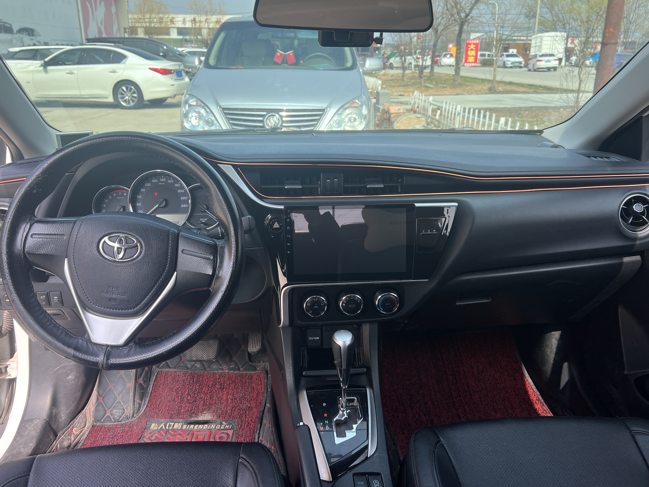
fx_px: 506
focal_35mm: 27
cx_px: 314
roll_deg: -0.1
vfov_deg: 51.3
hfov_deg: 65.3
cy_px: 235
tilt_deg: -21.7
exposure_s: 1/873
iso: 50
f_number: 1.5
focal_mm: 5.7
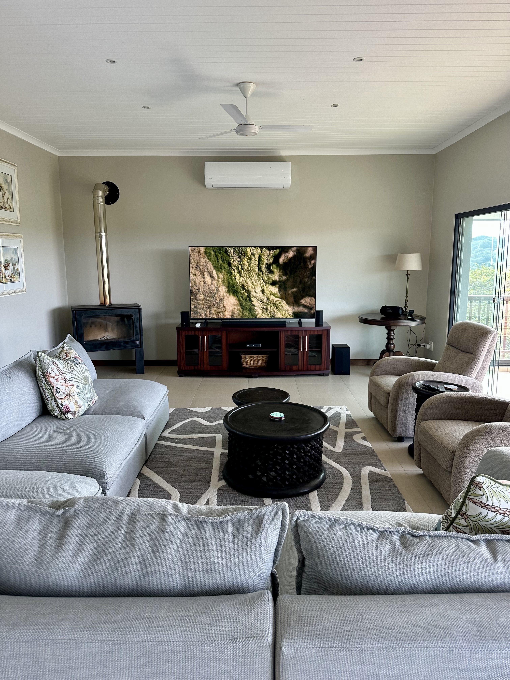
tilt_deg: -9.1
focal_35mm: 24
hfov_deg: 56.8
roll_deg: +0.2
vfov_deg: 71.6
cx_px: 255
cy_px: 340
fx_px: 471
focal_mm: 6.86
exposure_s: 1/96
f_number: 1.78
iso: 100
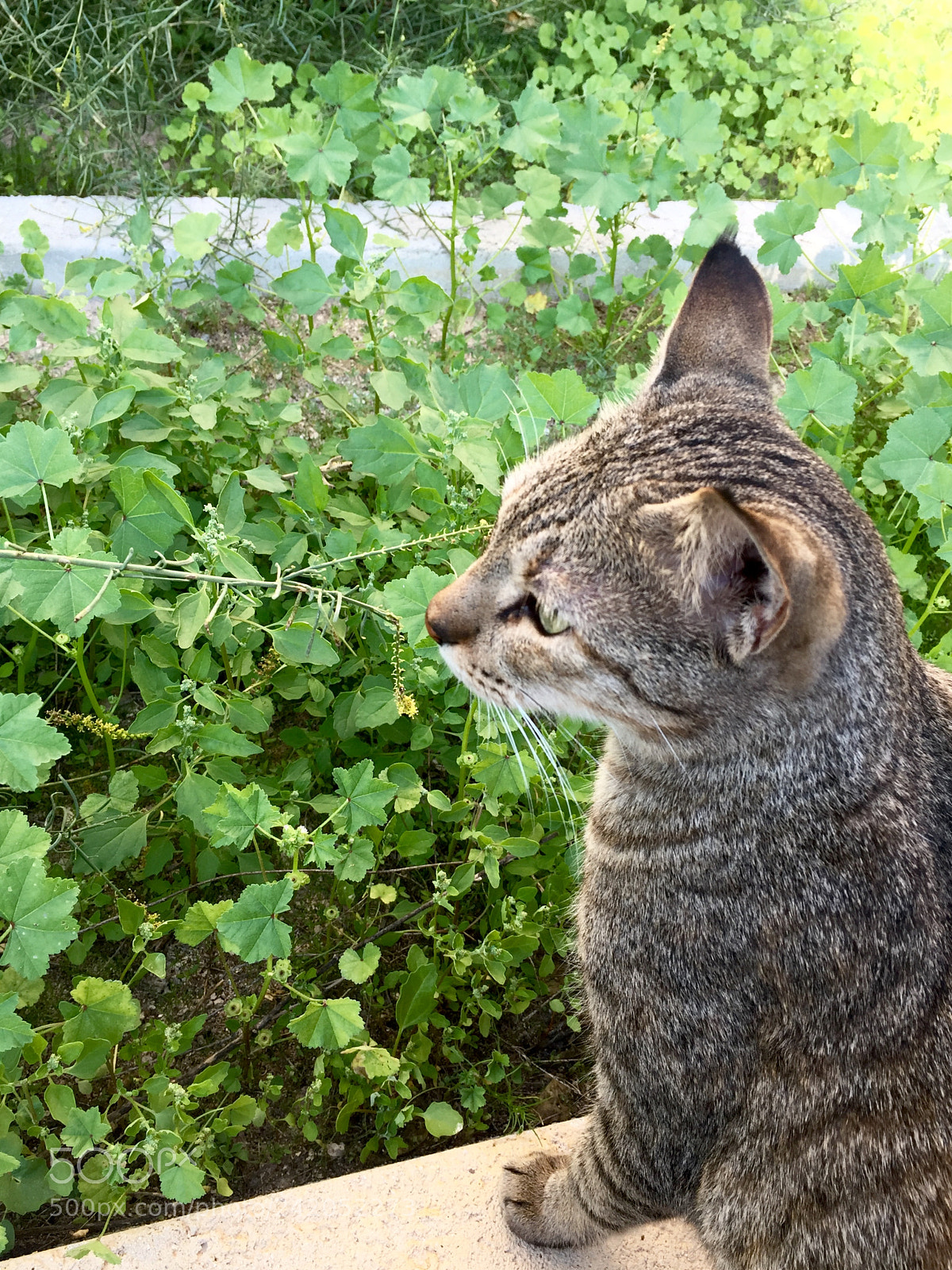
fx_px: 1063
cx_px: 476
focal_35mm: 29
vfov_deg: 61.7
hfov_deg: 48.2
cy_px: 635
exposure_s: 1/227
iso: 32
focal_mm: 4.15
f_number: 2.2
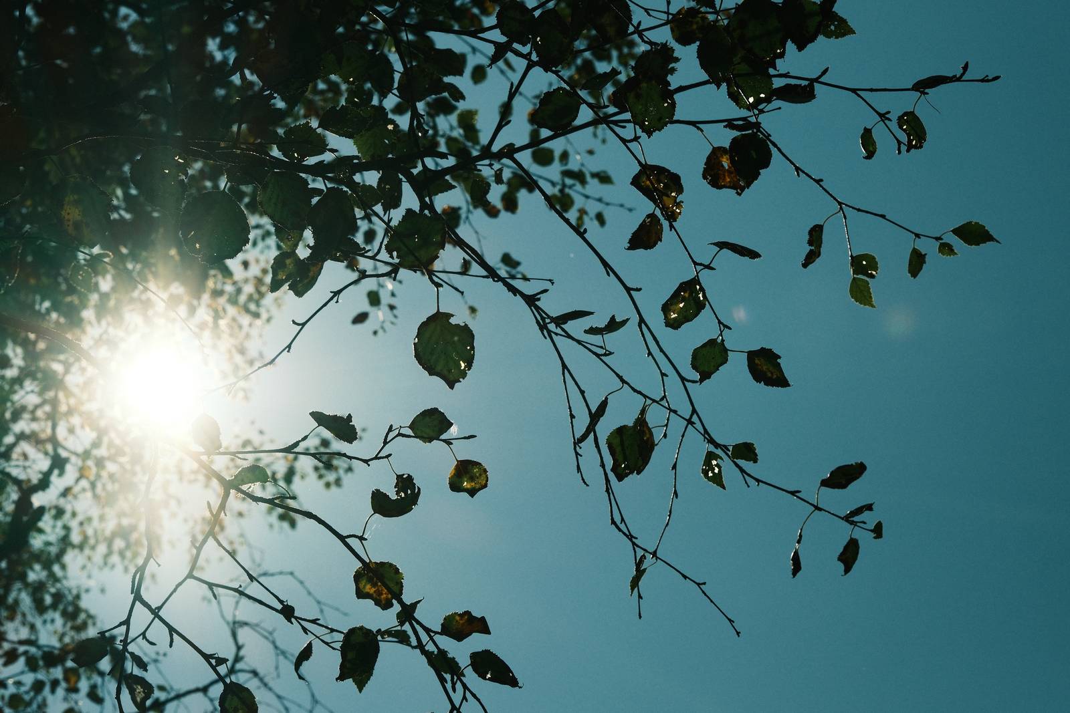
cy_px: 356
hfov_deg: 26.6
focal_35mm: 76
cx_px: 535
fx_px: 2259
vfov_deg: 18.0
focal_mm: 50.5
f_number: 9
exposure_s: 1/2700
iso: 640
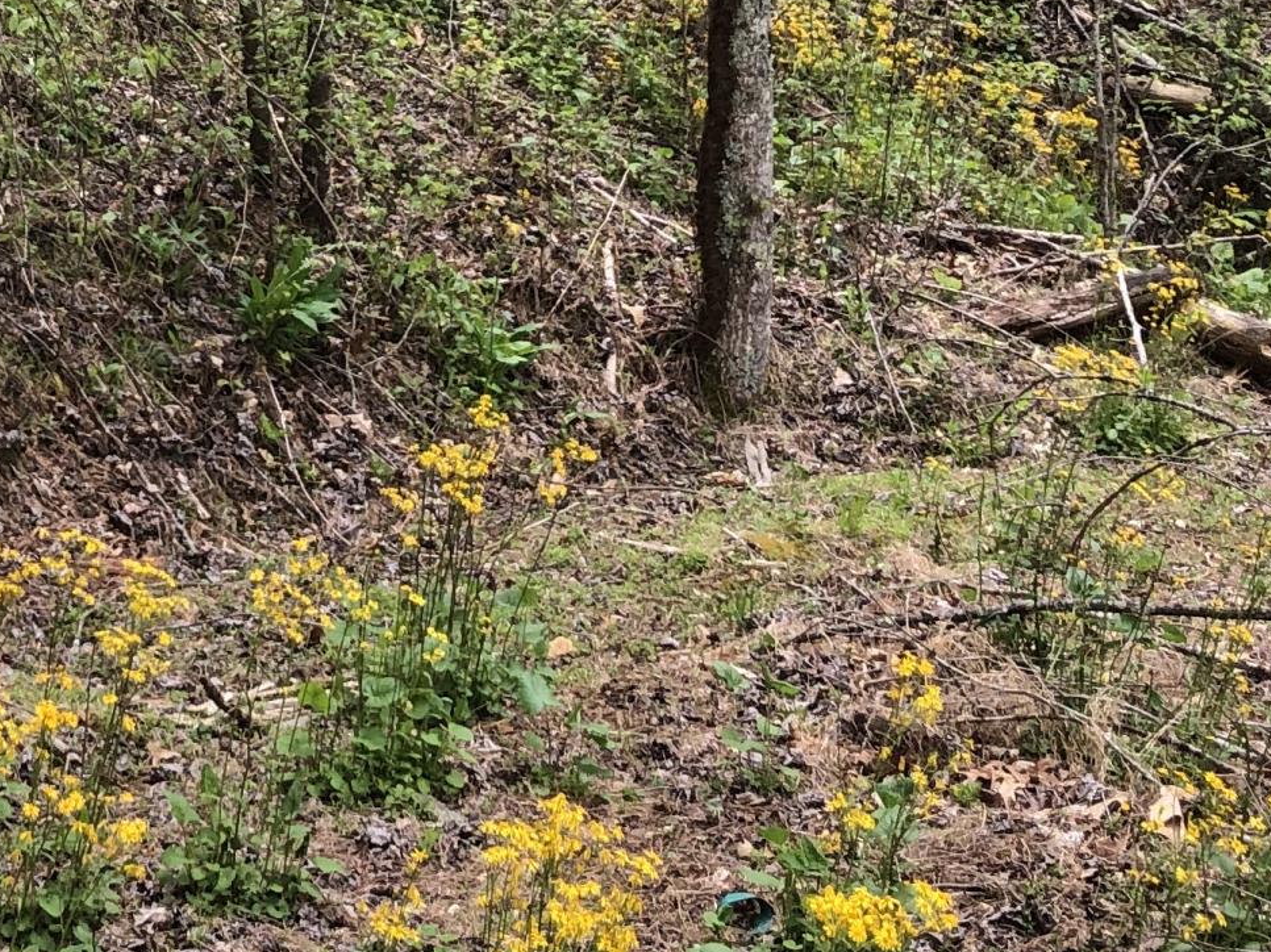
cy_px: -209
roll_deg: +1.4
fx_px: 3194
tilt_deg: +1.7
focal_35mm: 87
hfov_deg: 22.0
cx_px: 113
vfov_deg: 16.2
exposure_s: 1/254
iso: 20
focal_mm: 3.99
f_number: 1.8
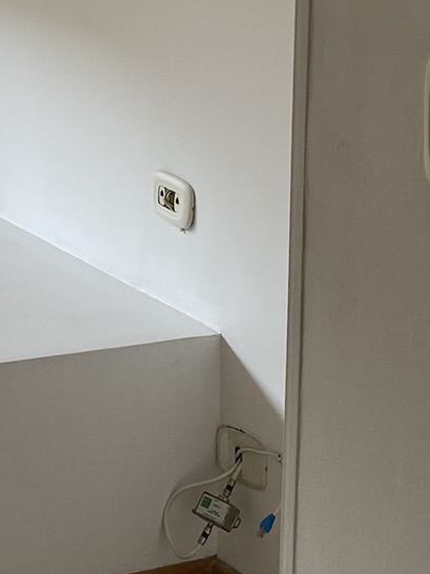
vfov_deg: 18.8
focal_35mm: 99
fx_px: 1641
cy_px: -115
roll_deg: -0.8
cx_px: -114
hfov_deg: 14.4
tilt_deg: -3.3
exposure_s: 1/222
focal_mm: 4.25
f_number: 1.8
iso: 32
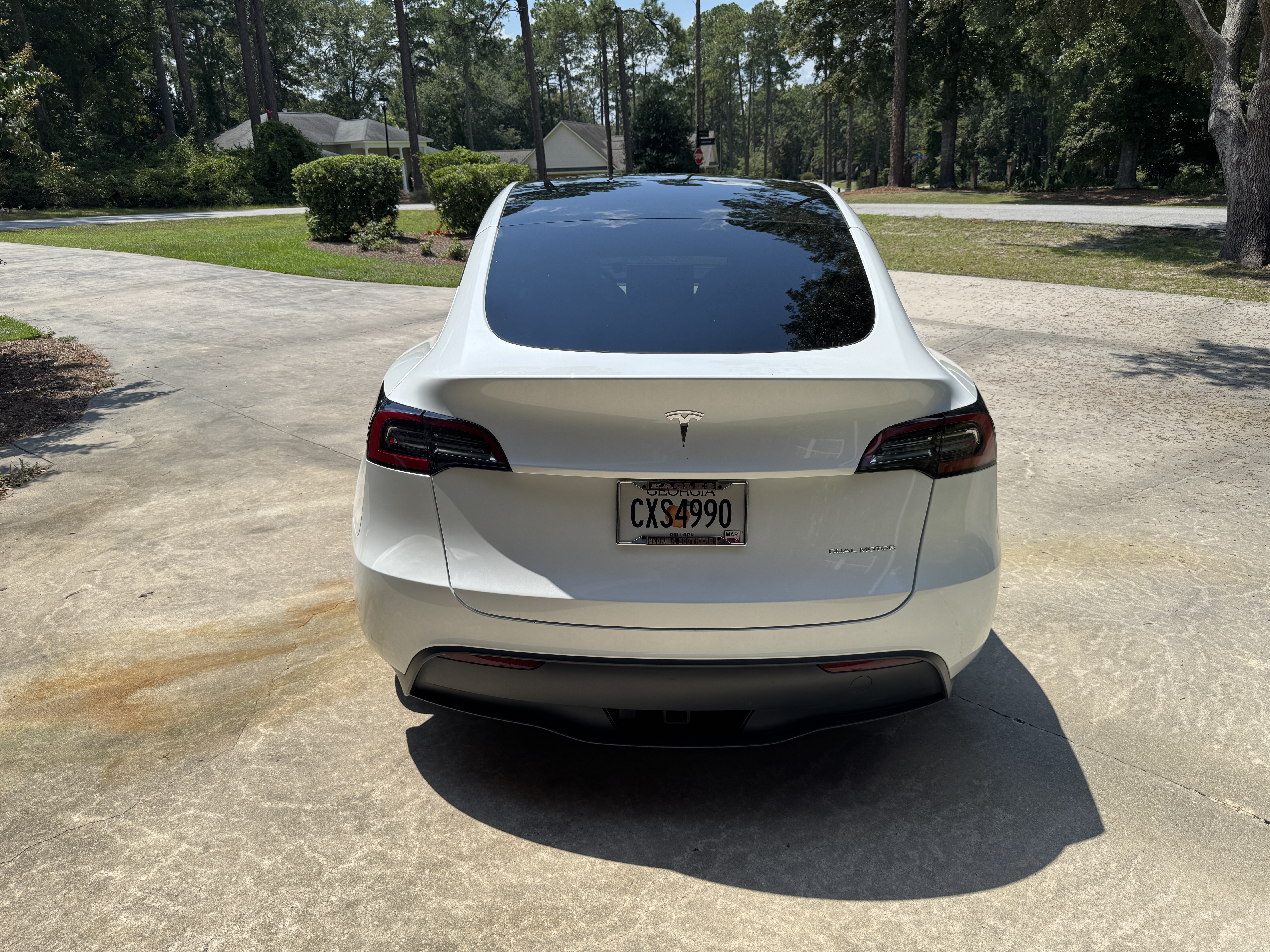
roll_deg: +2.4
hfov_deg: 71.6
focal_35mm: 24
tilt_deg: -19.7
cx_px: 635
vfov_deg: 56.8
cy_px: 476
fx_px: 881
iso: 80
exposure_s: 1/3597
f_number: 1.78
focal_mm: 6.76
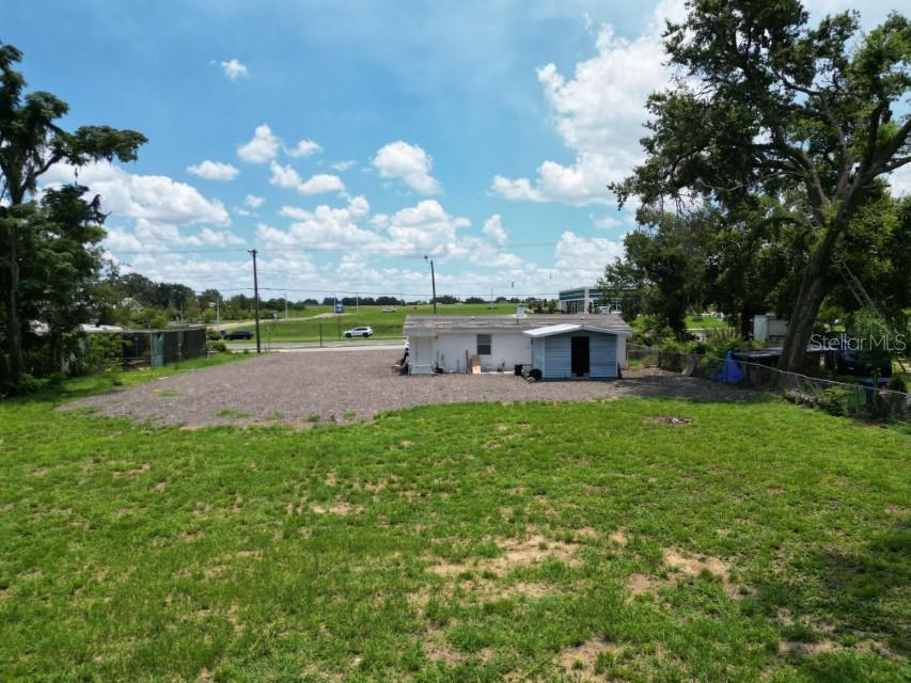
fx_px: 632
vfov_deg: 56.8
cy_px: 342
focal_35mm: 24
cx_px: 456
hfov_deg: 71.6
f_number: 1.7
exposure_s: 1/3000
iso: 120
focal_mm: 6.72
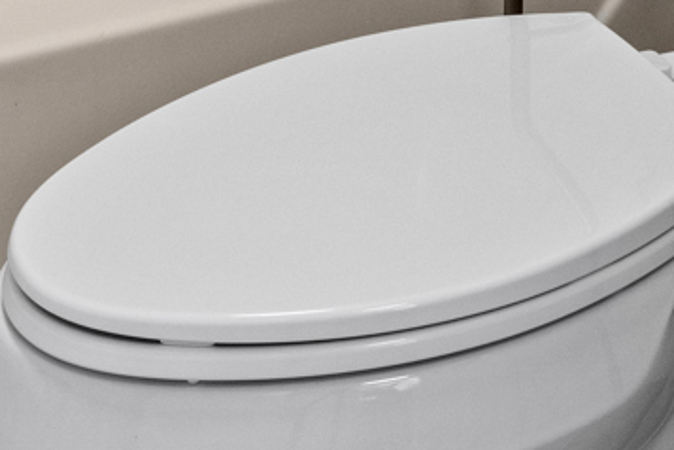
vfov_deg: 9.4
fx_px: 2097
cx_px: 776
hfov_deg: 17.5
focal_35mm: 112
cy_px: -939
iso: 320
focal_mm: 16
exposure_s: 1/20
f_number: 9
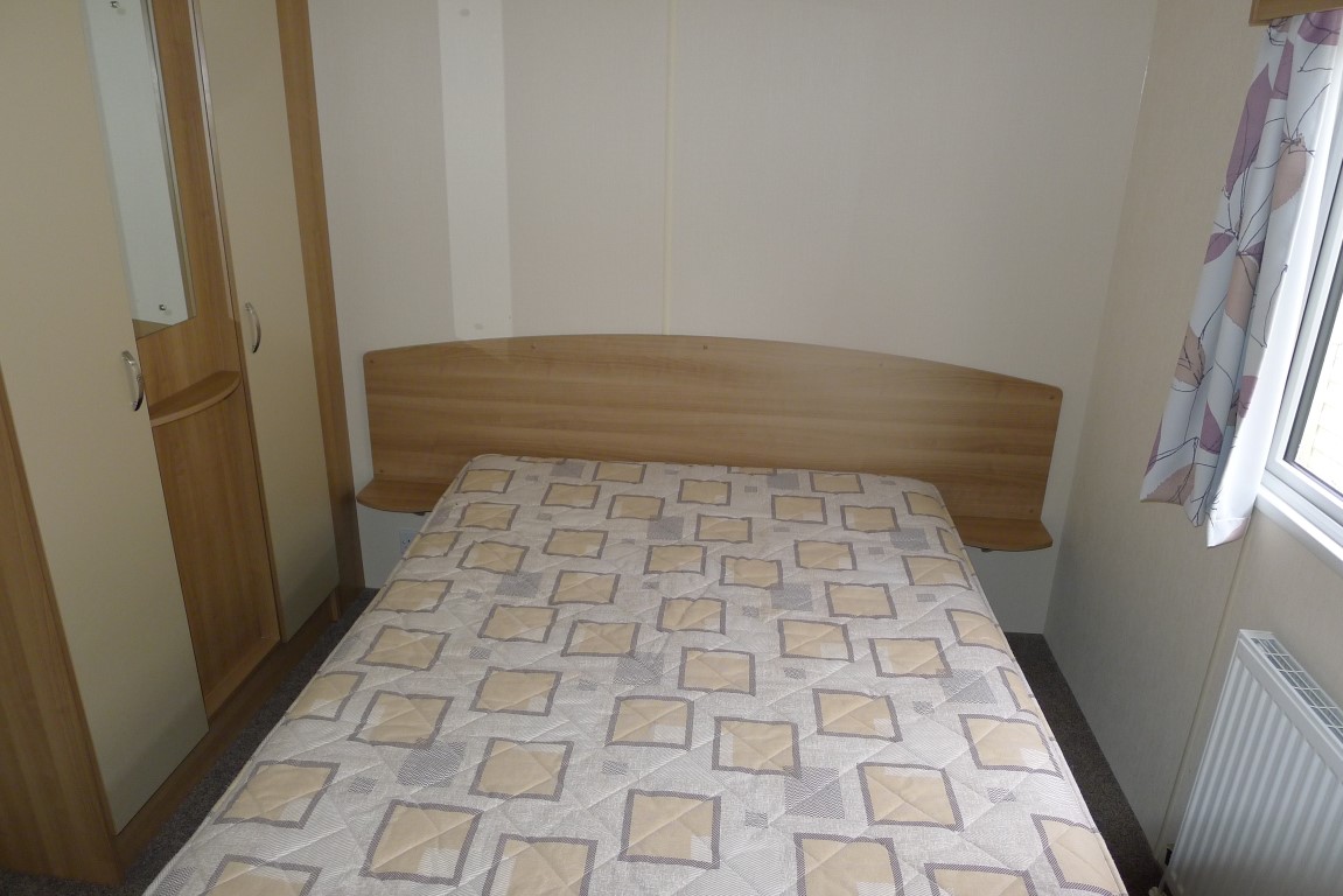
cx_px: 672
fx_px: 896
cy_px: 448
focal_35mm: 24
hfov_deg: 73.7
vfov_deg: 53.2
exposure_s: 1/60
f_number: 2
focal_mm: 5.1
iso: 200
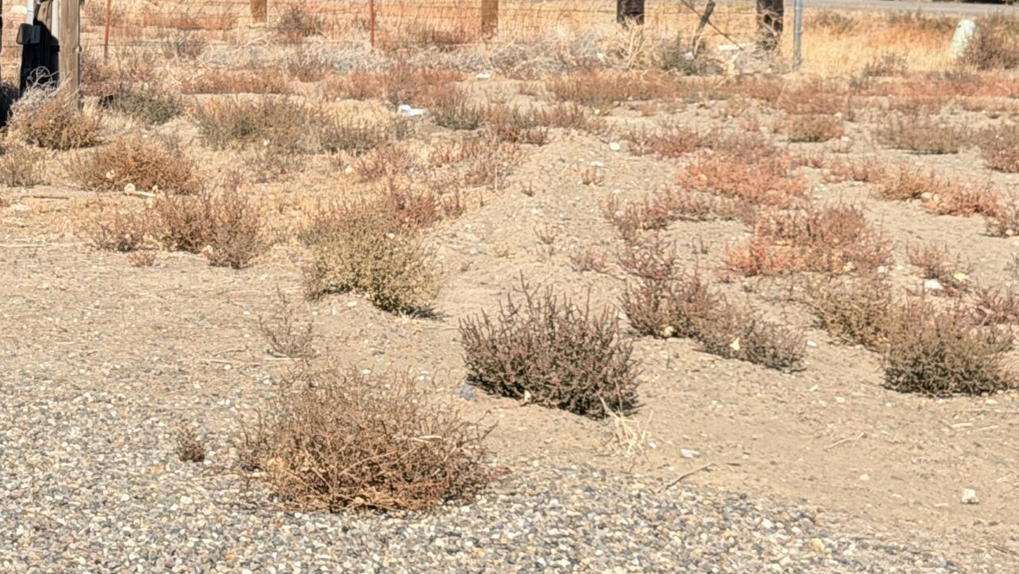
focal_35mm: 124
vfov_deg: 9.7
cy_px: -17
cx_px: -98
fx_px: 3351
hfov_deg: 16.8
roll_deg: +0.0
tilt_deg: -0.8
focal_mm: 6.76
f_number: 1.78
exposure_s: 1/3891
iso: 64
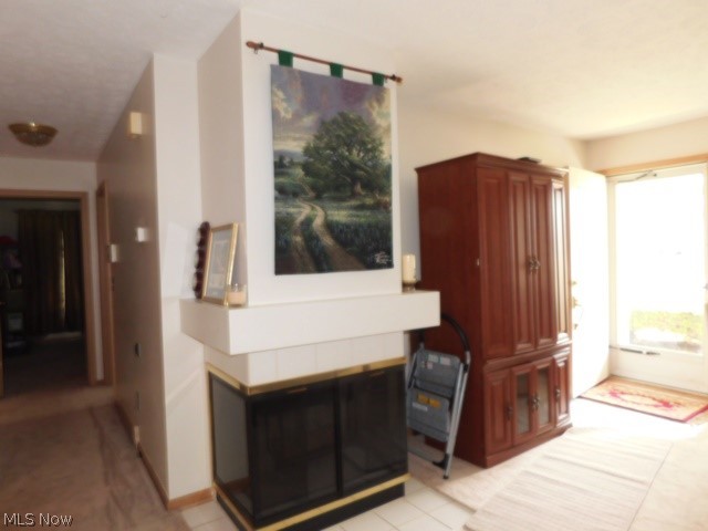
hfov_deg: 73.9
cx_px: 354
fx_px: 470
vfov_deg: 58.9
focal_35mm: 23
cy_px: 266
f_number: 3
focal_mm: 4
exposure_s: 1/30
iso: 200
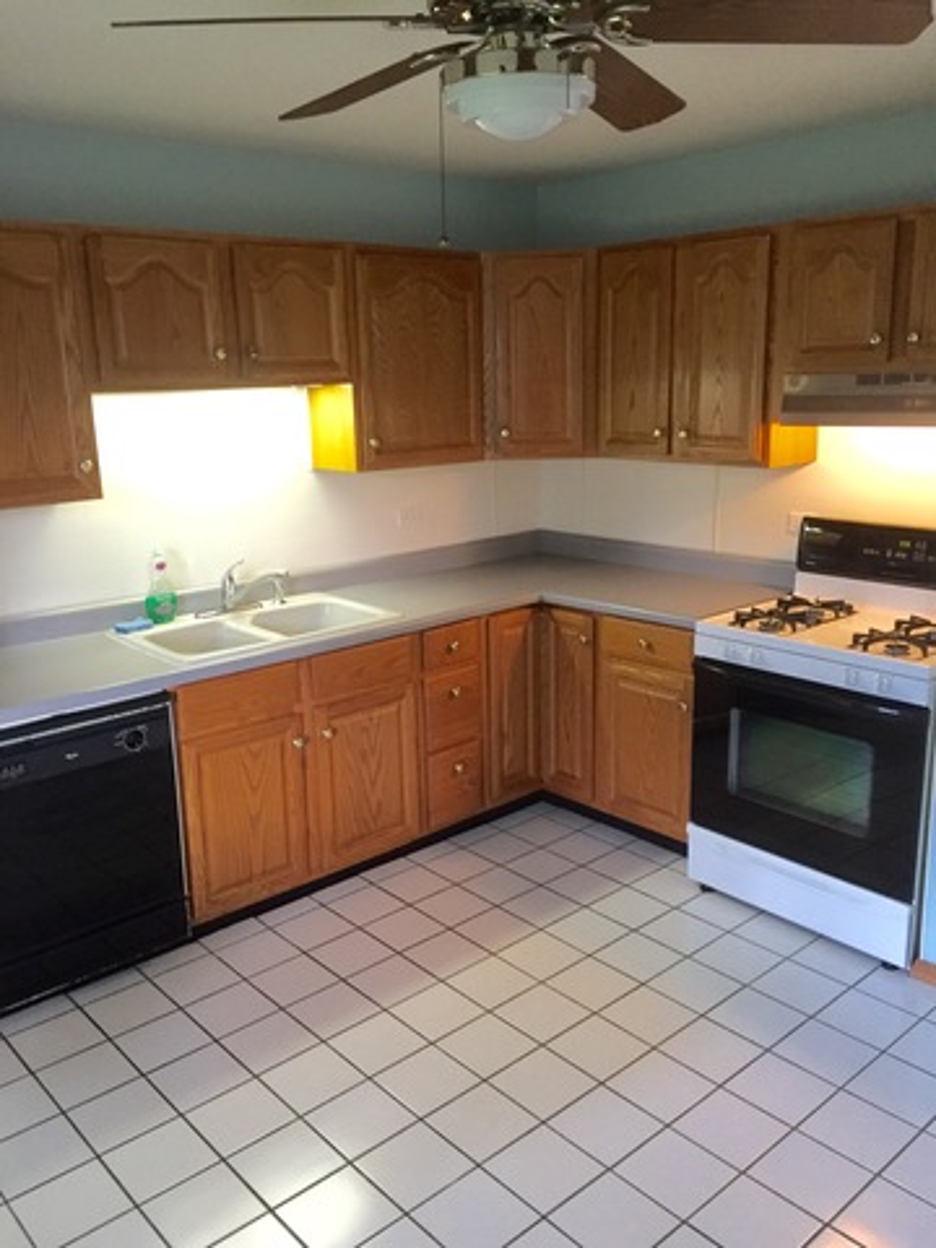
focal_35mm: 29
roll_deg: +1.7
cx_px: 468
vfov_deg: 61.7
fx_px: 1046
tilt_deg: -14.2
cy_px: 624
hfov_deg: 48.2
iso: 160
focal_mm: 4.15
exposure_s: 1/30
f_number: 2.2
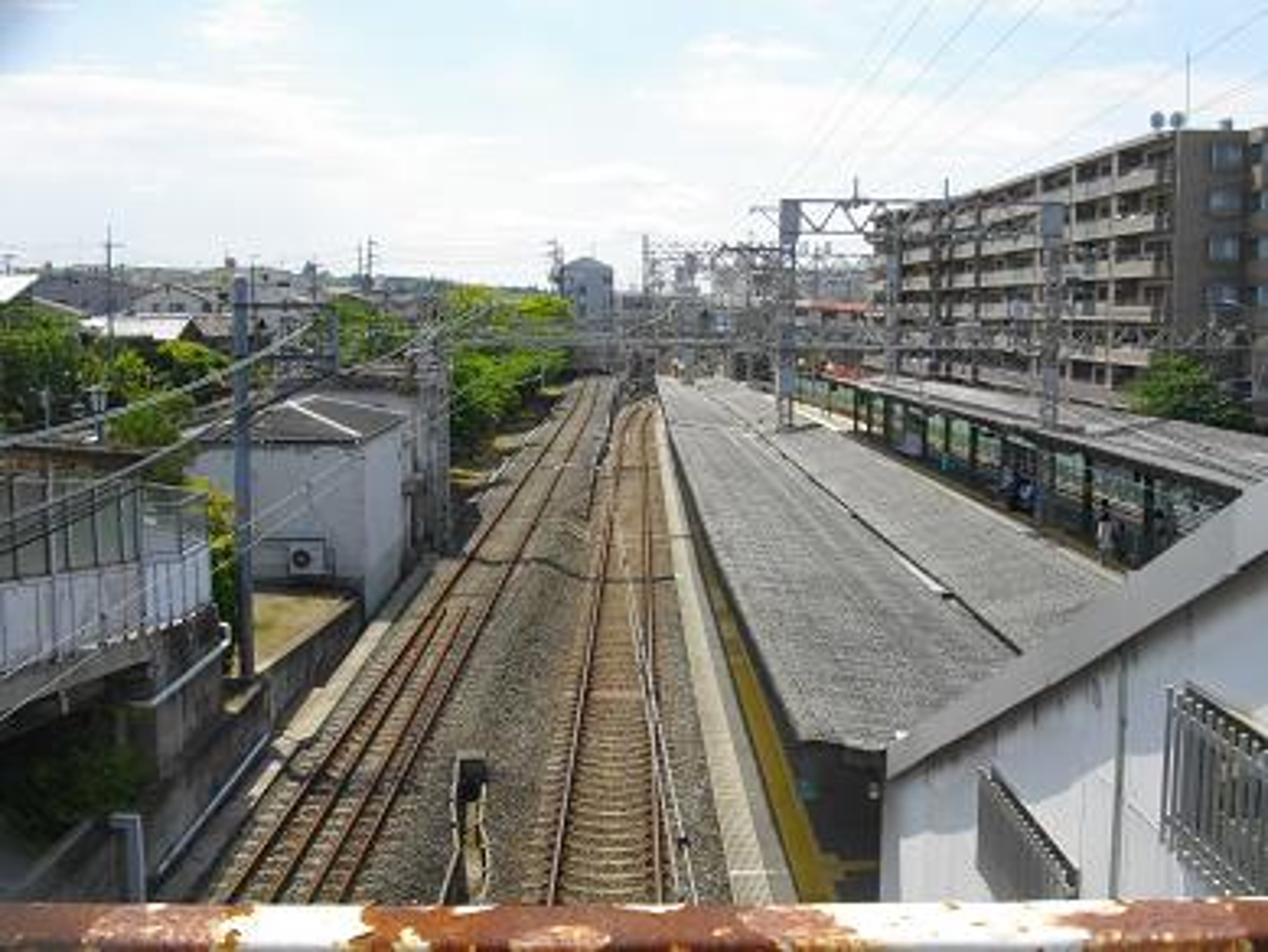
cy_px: 476
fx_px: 1466
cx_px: 634
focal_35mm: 40
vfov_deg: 36.0
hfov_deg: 46.8
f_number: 6.3
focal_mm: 7.1
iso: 100
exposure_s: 1/250
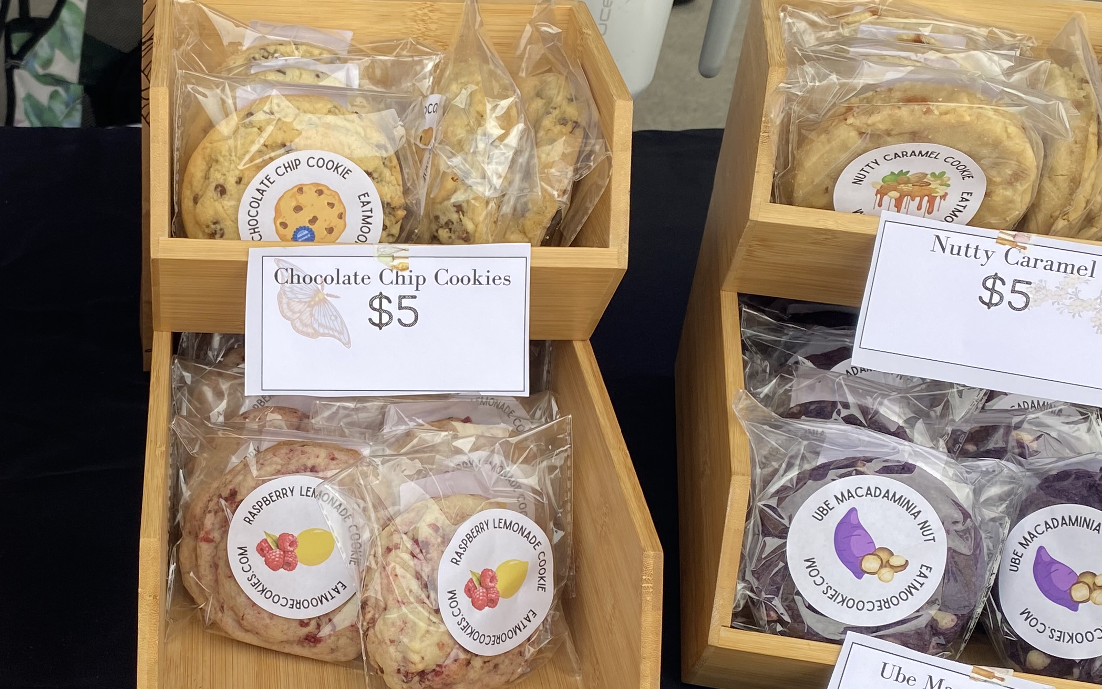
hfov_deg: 37.3
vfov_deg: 24.3
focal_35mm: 53
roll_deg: -1.9
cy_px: 446
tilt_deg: -33.7
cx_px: 276
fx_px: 1592
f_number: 1.8
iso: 32
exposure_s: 1/395
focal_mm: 4.25
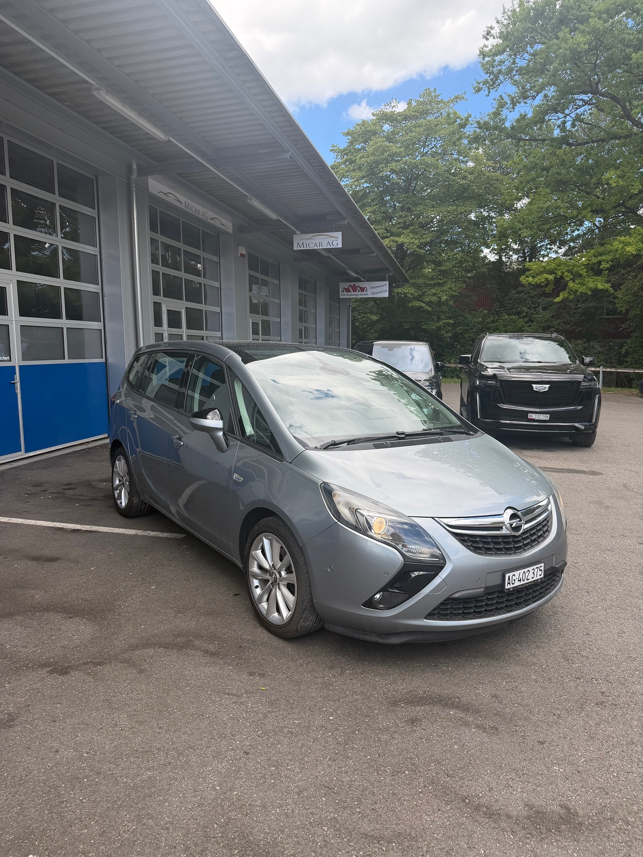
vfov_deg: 71.6
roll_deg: +0.3
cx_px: 322
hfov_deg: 56.8
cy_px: 428
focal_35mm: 24
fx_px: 594
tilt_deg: -6.3
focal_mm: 6.76
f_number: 1.78
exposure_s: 1/1464
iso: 100
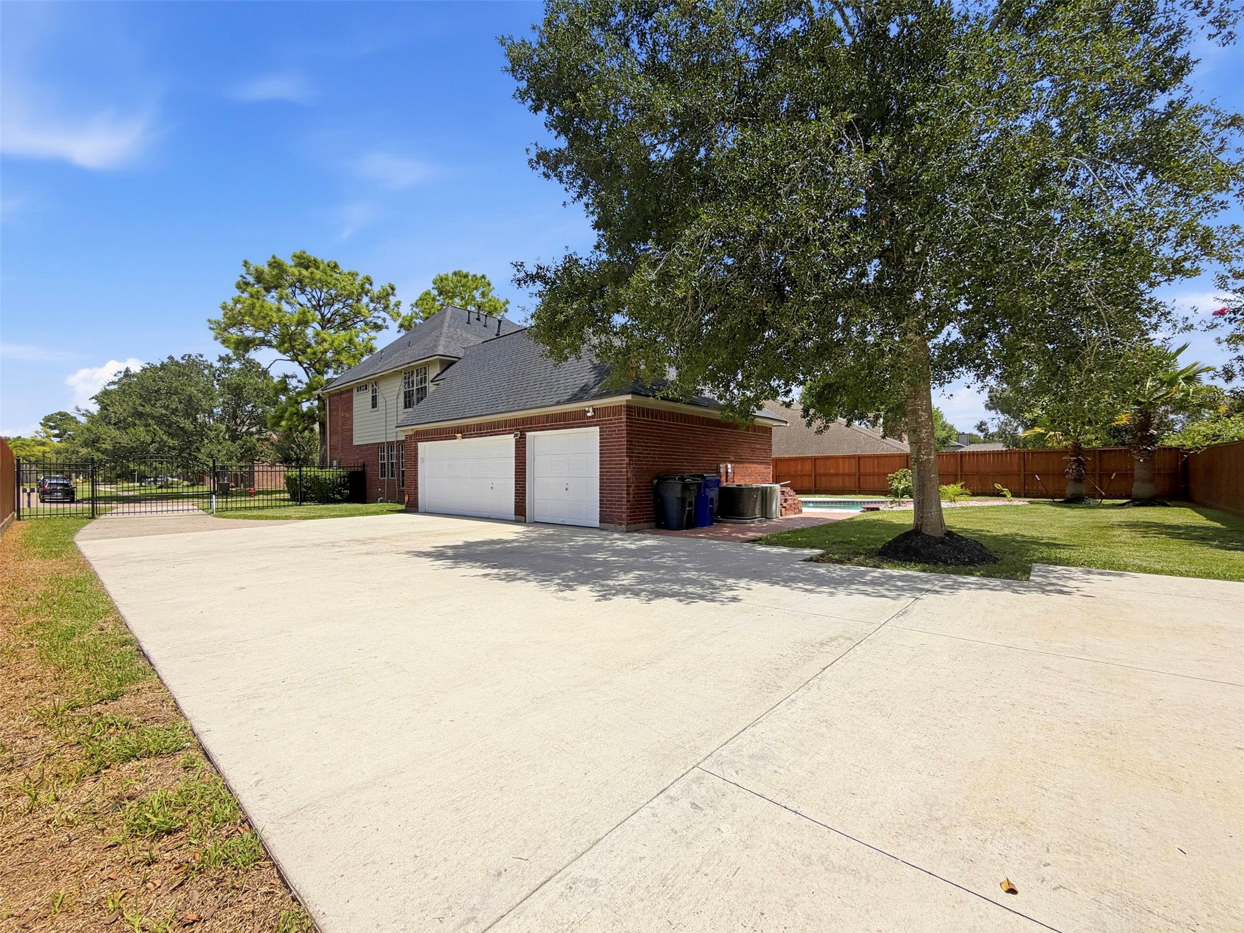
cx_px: 622
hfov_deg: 102.1
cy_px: 466
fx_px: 503
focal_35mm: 14
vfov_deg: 85.7
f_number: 2.2
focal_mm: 2.2
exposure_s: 1/1250
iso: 20
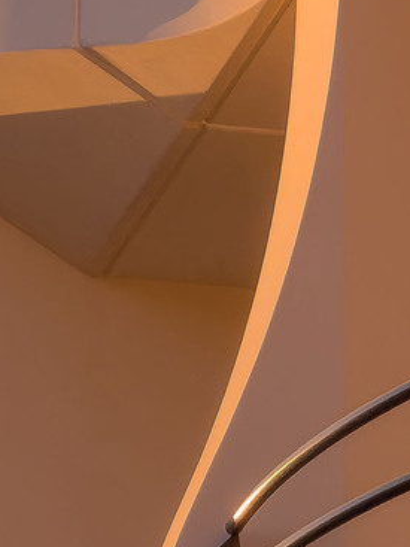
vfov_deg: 2.7
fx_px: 11472
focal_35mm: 726
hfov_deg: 2.0
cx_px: 511
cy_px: 308
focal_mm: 16.89
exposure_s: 1/500
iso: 50
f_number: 2.8
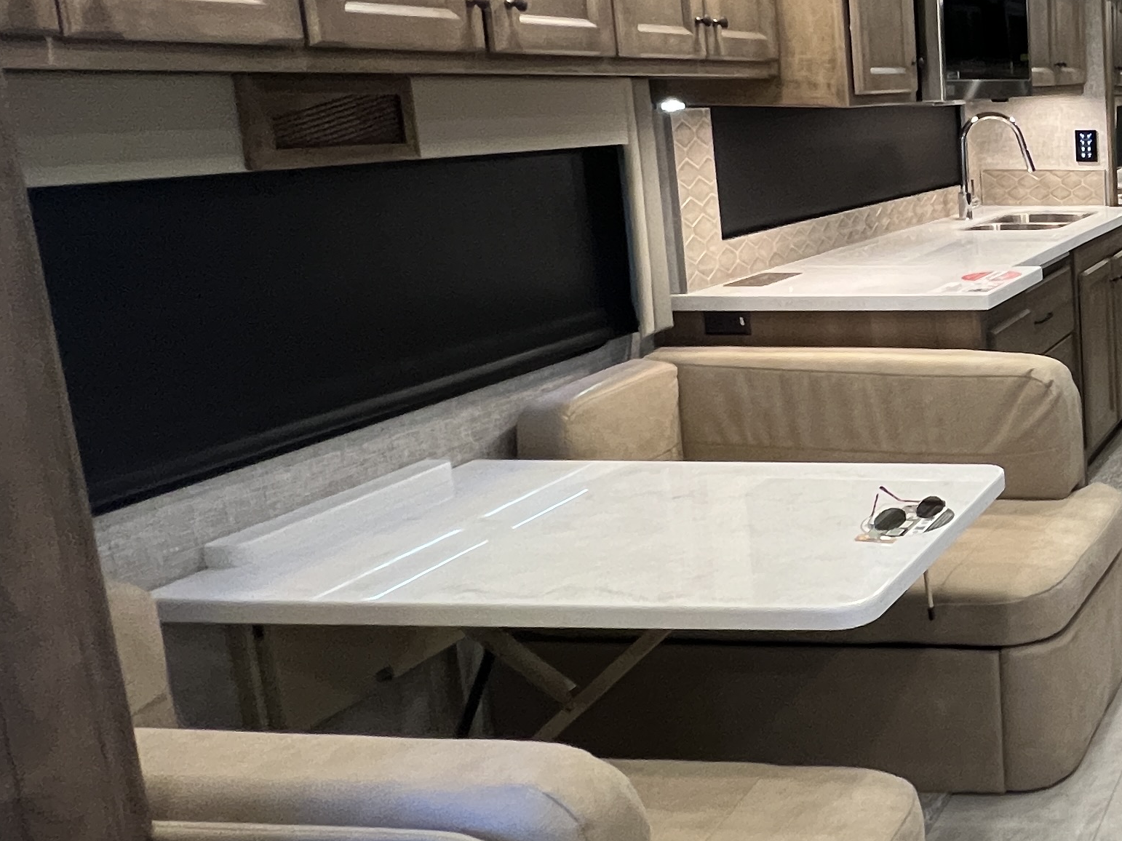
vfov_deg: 41.3
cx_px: 1393
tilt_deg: -9.7
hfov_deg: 37.8
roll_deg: +0.0
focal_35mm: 34
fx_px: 1102
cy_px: 282
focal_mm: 1.57
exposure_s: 1/60
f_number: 1.8
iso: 320
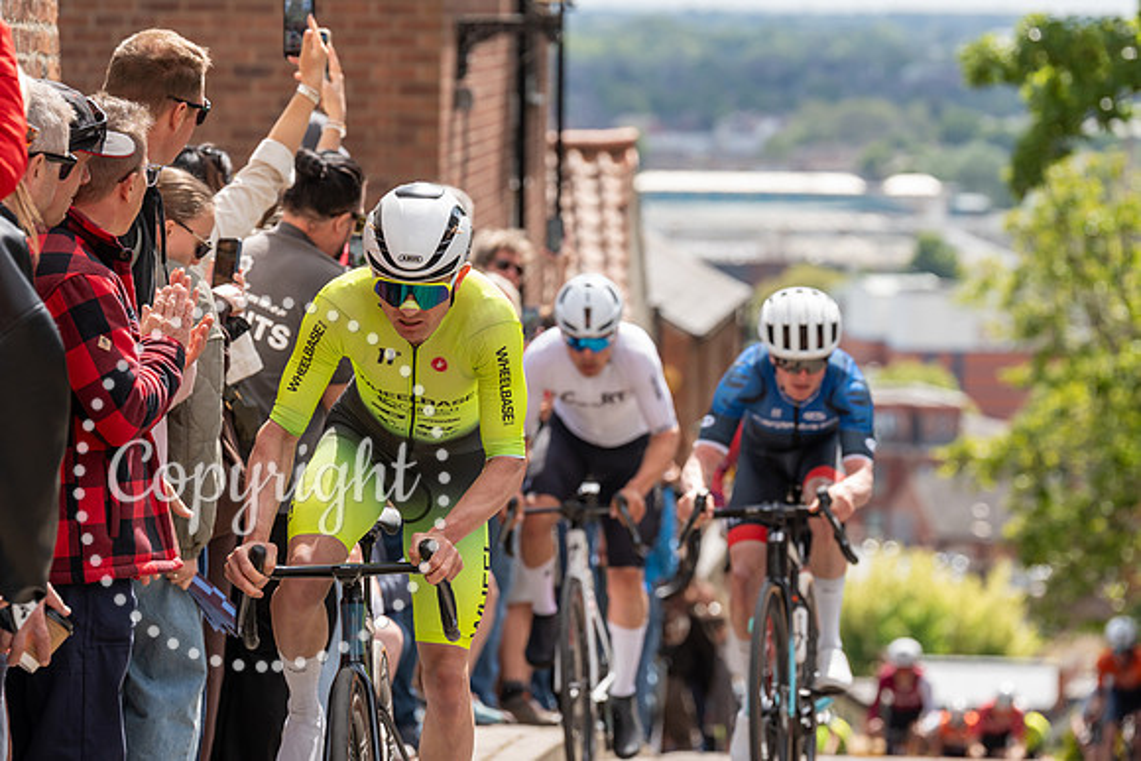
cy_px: 313
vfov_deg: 7.3
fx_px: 5935
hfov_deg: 11.0
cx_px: 469
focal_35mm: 187
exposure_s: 1/1000
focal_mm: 159
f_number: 5
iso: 320
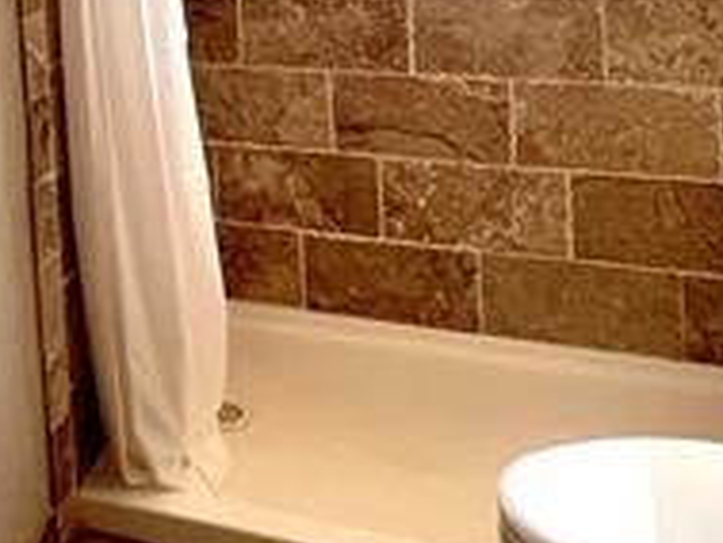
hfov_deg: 39.7
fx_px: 920
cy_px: -145
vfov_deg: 27.8
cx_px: 69
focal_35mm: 44
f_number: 1.8
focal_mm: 1.57
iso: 250
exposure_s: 1/99
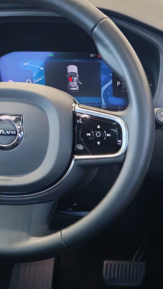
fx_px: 692
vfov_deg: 23.3
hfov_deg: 12.6
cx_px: 261
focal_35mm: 90
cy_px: 234
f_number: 1.9
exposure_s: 1/100
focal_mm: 6.12
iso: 981
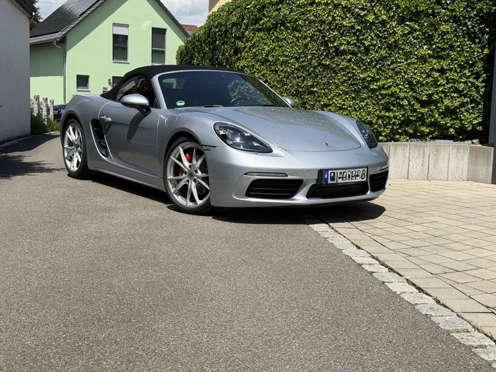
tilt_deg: -7.4
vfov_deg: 30.3
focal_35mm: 48
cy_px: 186
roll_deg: -1.1
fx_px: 688
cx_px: 248
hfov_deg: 39.7
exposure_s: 1/7143
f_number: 1.78
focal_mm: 6.76
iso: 80
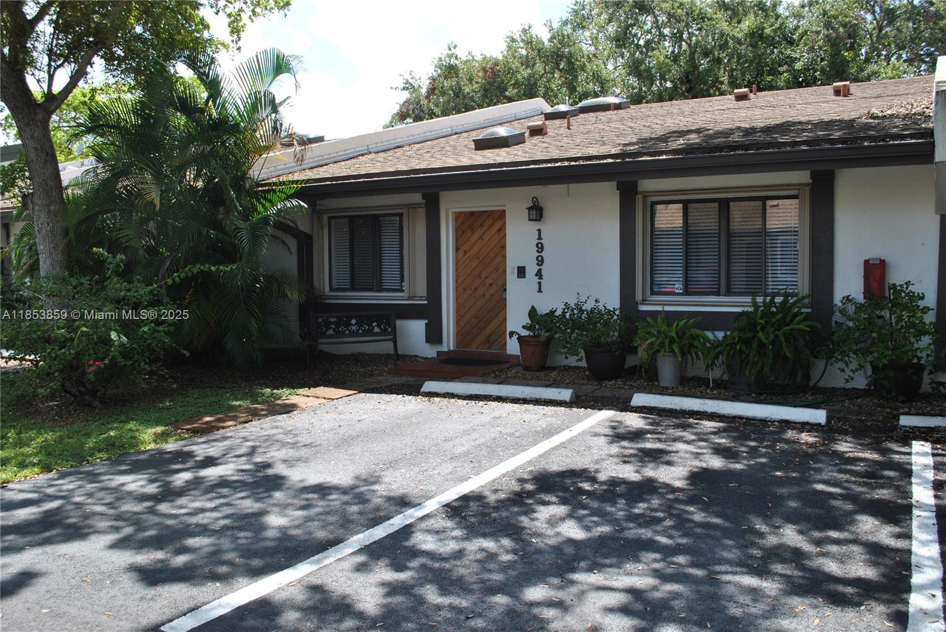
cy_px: 316
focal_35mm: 30
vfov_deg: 43.7
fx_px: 789
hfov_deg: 61.9
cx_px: 473
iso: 100
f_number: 6.3
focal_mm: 20
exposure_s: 1/160
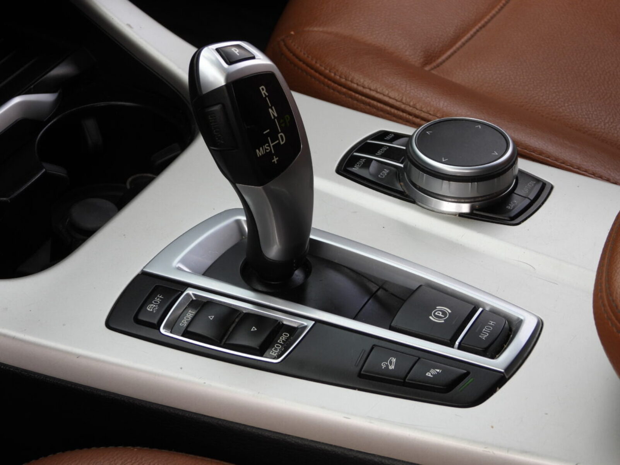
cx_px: 310
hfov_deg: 21.5
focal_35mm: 91
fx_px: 1630
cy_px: 232
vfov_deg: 16.2
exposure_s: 1/250
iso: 100
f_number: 3.5
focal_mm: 16.3
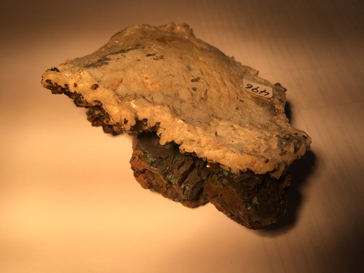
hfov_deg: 61.7
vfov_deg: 48.2
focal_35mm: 29
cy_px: 136
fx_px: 305
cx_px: 182
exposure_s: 1/651
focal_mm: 4.15
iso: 32
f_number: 2.2
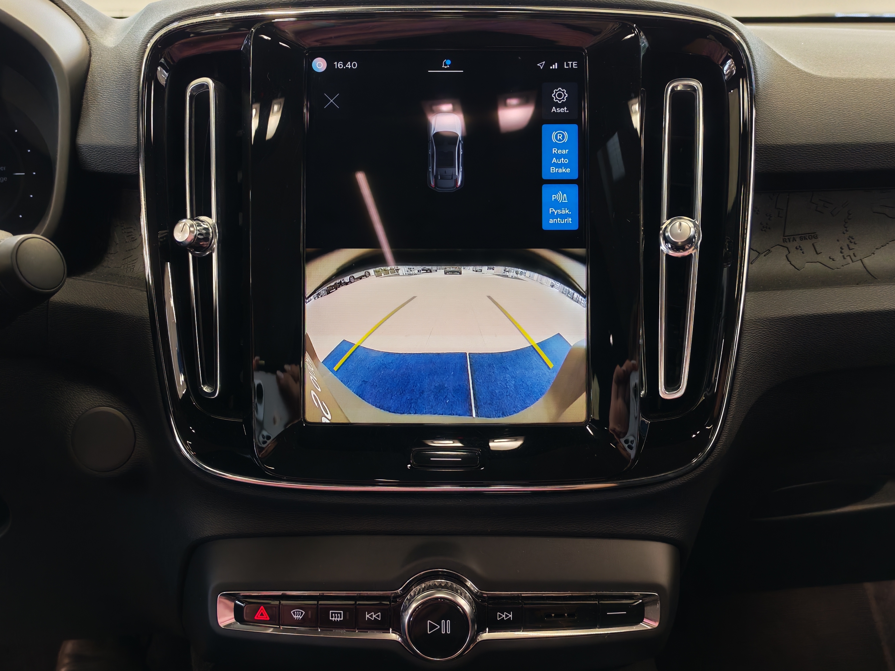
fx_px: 853
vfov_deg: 42.9
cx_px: 448
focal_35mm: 33
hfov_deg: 55.4
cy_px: 336
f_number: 1.9
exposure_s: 1/50
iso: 1250
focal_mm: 6.12
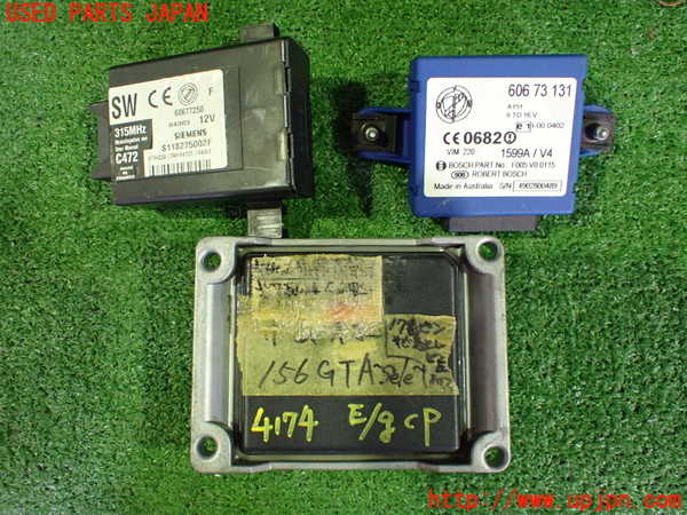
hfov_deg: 60.0
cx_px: 344
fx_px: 595
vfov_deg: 46.8
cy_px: 258
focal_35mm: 30
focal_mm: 5.4
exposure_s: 1/40
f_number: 2.3
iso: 800
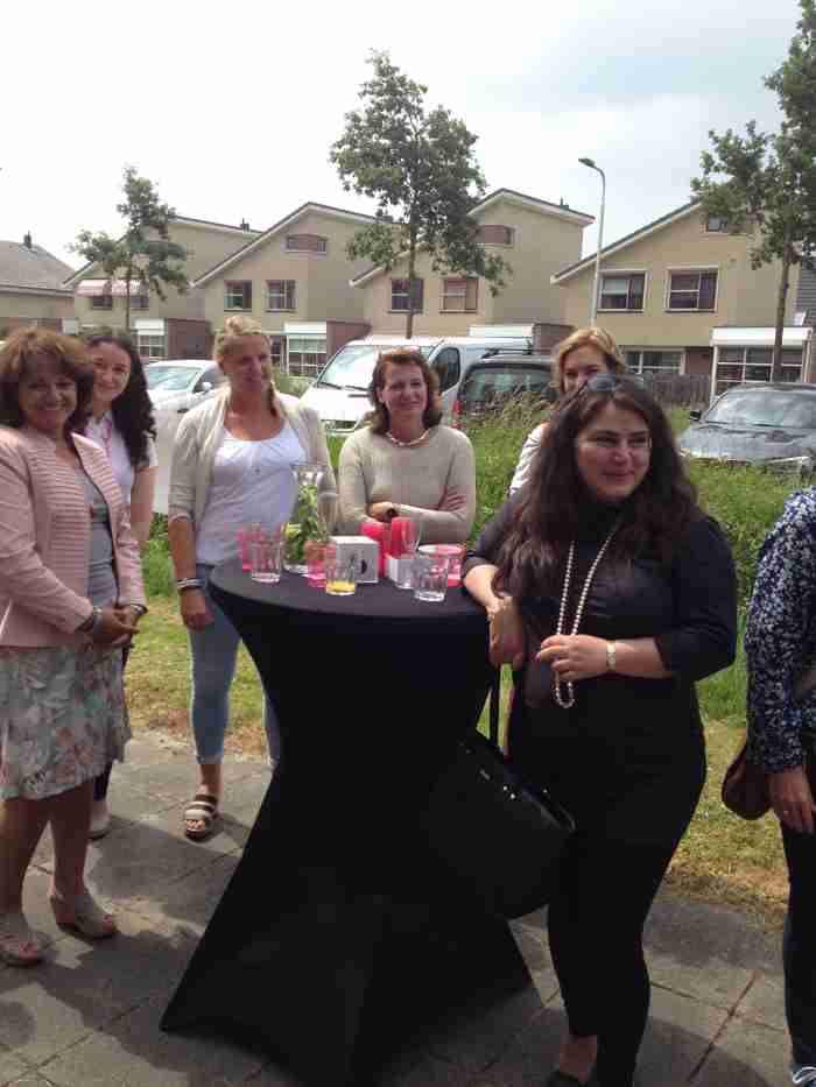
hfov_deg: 40.7
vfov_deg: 52.6
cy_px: 544
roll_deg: -1.4
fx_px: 1100
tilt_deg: -11.1
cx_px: 408
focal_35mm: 35
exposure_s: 1/1175
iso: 50
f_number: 2.4
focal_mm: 4.28
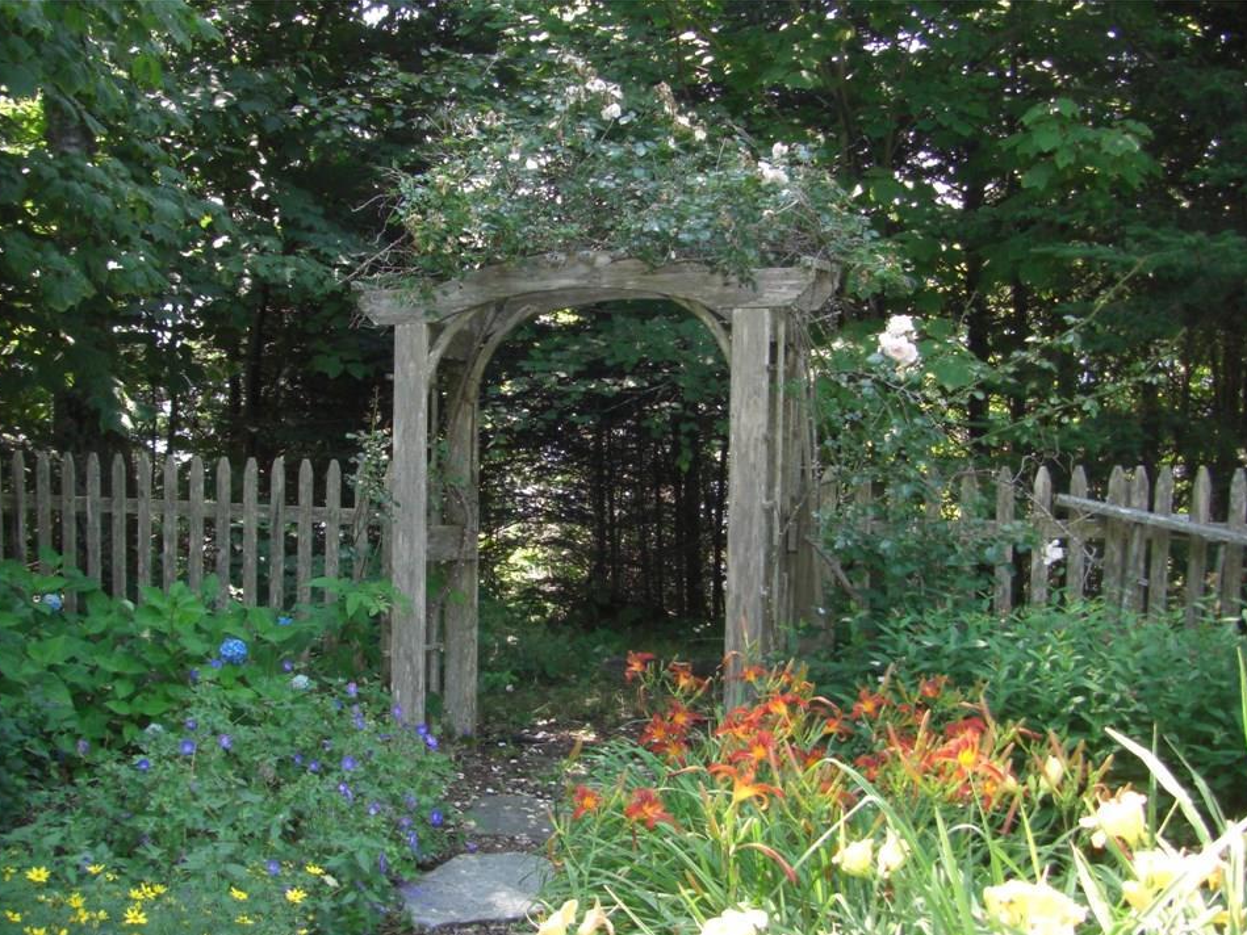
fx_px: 1477
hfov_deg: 45.8
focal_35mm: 41
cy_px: 503
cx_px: 590
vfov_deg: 35.1
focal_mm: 6.3
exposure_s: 1/160
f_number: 3.4
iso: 250
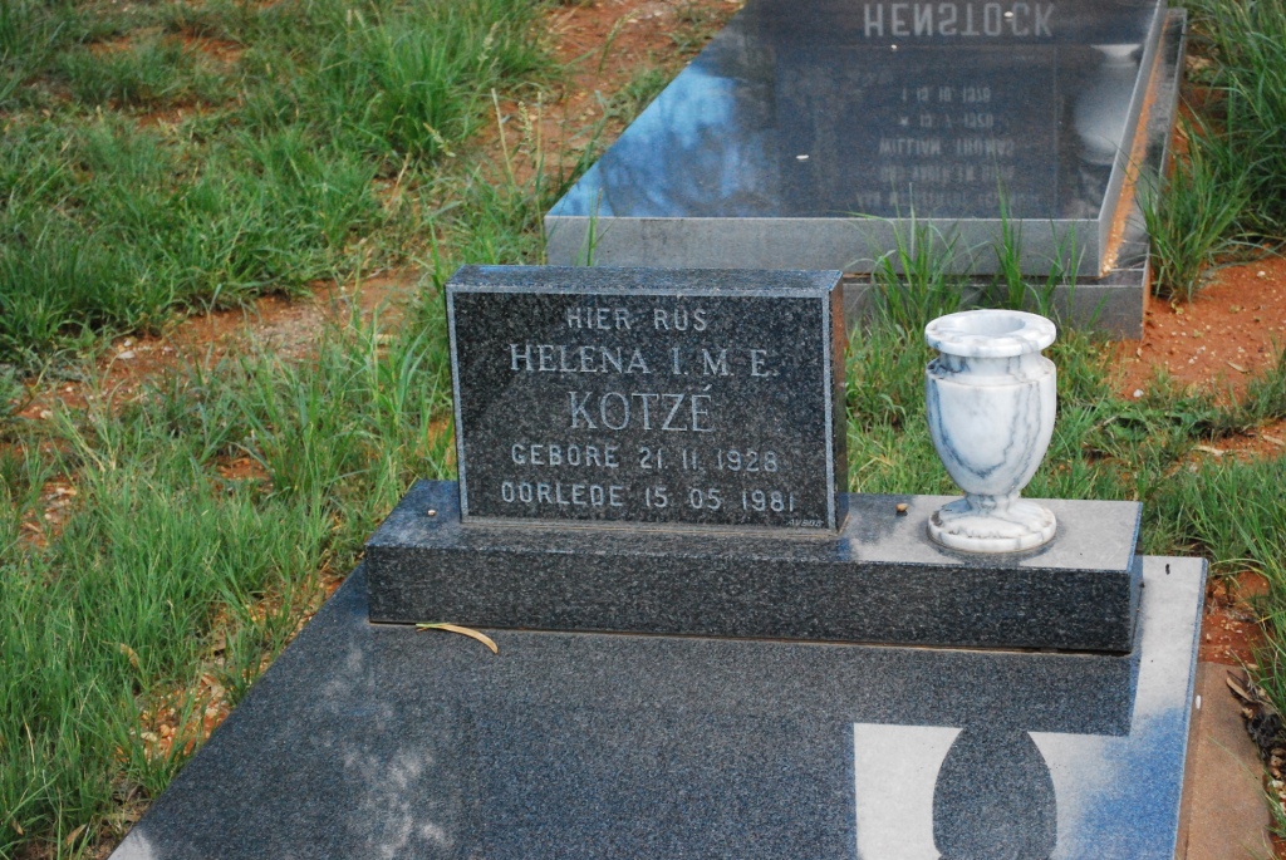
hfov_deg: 24.6
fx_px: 2950
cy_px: 430
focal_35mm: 82
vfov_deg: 16.6
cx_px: 643
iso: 1600
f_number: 5.6
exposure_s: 1/1600
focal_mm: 55
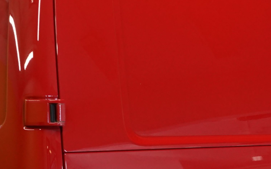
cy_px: 222
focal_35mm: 122
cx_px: 182
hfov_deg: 17.1
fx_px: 901
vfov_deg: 10.5
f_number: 6.3
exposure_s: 1/30
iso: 1250
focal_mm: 30
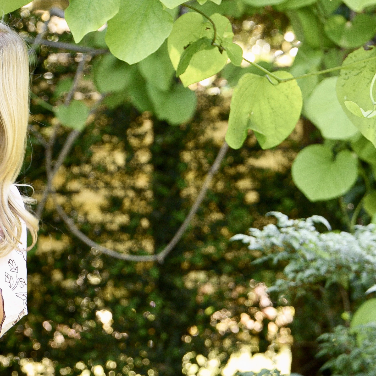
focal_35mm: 358
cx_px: -76
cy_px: 347
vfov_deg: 4.9
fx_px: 4399
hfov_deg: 4.9
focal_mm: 110
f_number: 5.6
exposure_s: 1/125
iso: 400
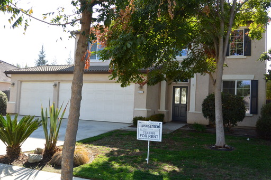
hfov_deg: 54.4
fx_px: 263
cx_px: 136
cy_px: 90
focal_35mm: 35
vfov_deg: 37.8
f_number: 4.5
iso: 160
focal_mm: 13.1
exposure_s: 1/500
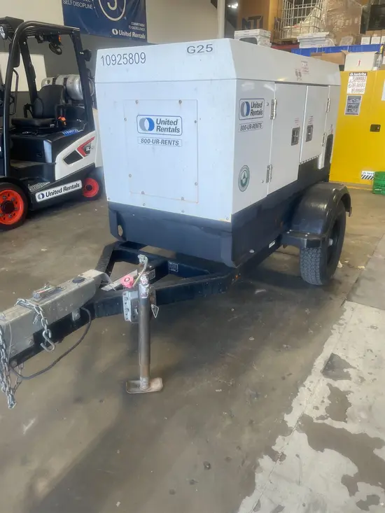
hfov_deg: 53.1
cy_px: 256
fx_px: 385
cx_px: 192
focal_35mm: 26
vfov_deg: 67.3
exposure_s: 1/121
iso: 40
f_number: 1.6
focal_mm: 4.2
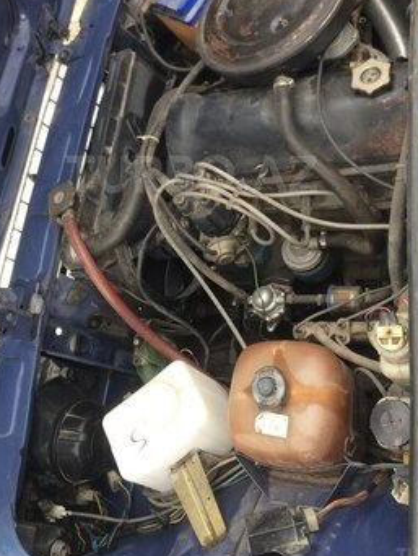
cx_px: 192
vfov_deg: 44.0
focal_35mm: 42
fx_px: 675
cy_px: 174
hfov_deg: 34.4
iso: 32
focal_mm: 4.15
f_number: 2.2
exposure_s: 1/109
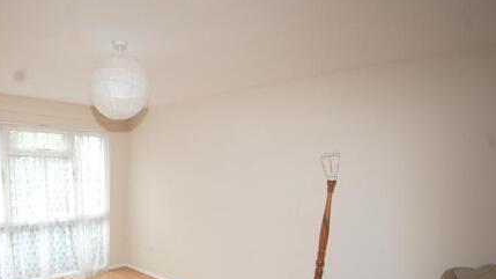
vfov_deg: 45.0
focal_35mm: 24
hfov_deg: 71.5
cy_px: 227
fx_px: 316
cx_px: 128
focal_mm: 10
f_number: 5.6
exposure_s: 1/125
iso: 400
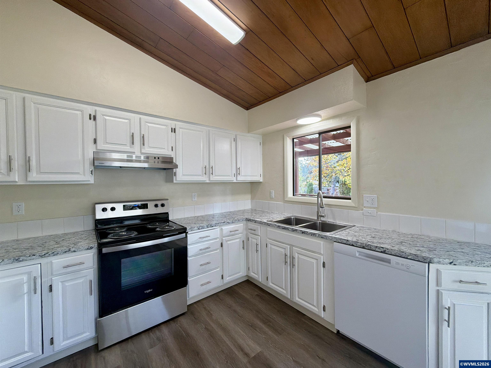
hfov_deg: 102.1
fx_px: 199
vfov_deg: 85.7
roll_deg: +0.5
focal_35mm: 14
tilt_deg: -0.9
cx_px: 246
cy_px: 184
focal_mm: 2.22
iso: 100
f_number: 2.2
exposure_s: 1/120
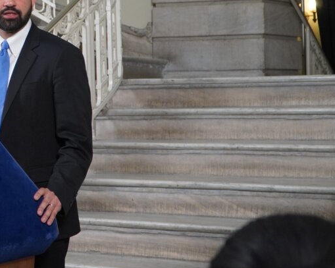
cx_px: -38
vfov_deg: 16.4
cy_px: 53
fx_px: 922
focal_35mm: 93
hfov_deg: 19.7
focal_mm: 28
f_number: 4
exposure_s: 1/160
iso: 1250
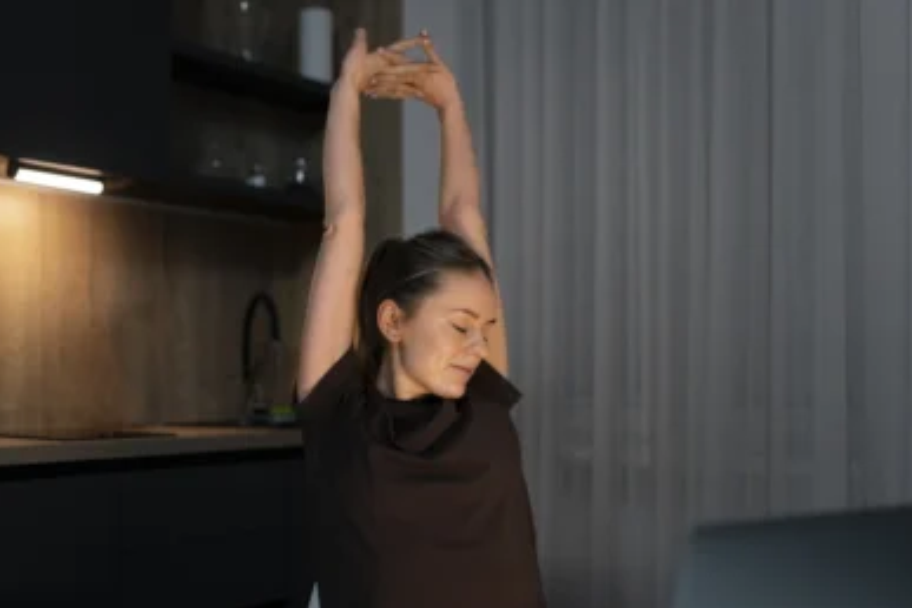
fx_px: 963
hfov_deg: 50.6
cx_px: 419
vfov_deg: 35.0
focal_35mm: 38
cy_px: 328
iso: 800
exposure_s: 1/200
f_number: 1.8
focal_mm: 35
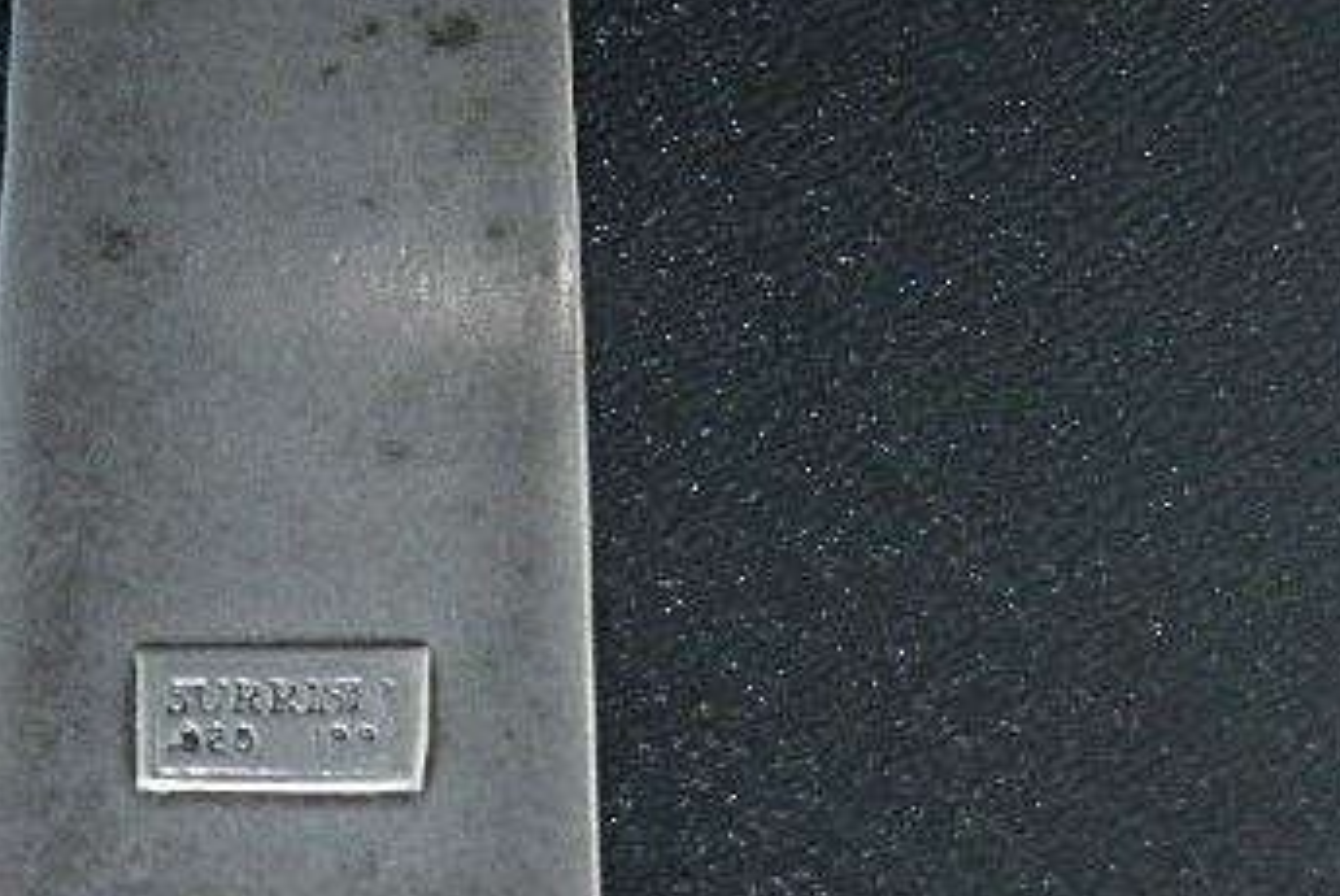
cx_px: 366
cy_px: 619
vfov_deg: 12.0
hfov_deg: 17.8
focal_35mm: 114
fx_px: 4247
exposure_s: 1/30
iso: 535
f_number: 8
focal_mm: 10.6
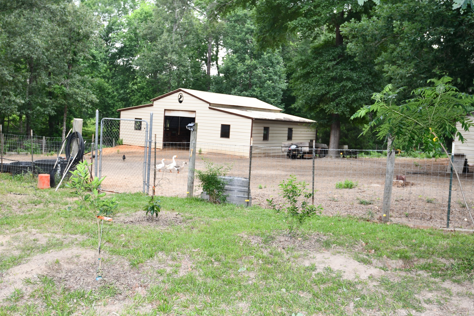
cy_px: 149
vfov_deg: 38.9
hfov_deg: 55.8
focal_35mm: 34
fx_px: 448
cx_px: 225
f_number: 4
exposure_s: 1/160
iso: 400
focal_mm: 27
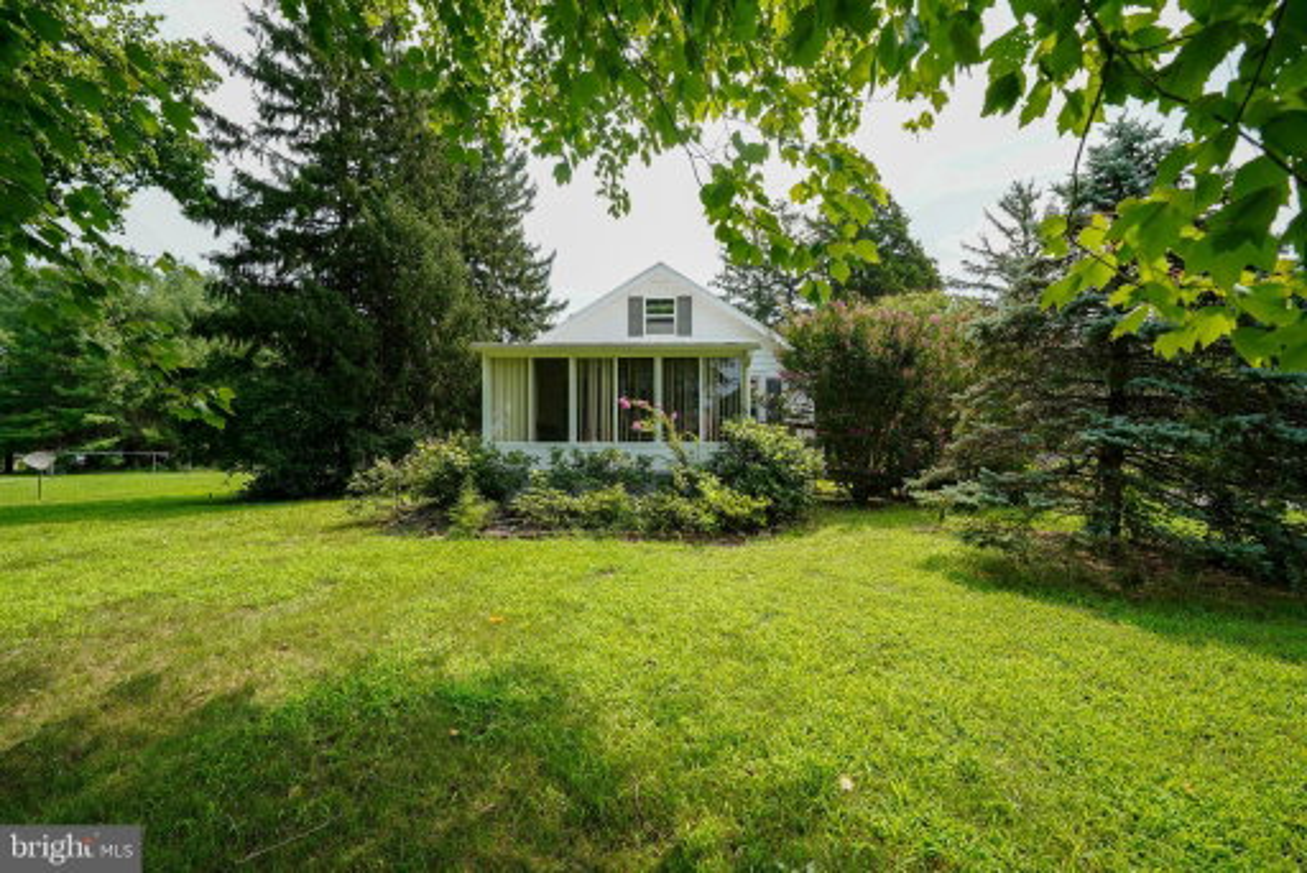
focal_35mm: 15
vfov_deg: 77.4
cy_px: 436
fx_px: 545
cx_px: 654
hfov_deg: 100.4
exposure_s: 1/125
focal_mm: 10
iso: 100
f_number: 5.6
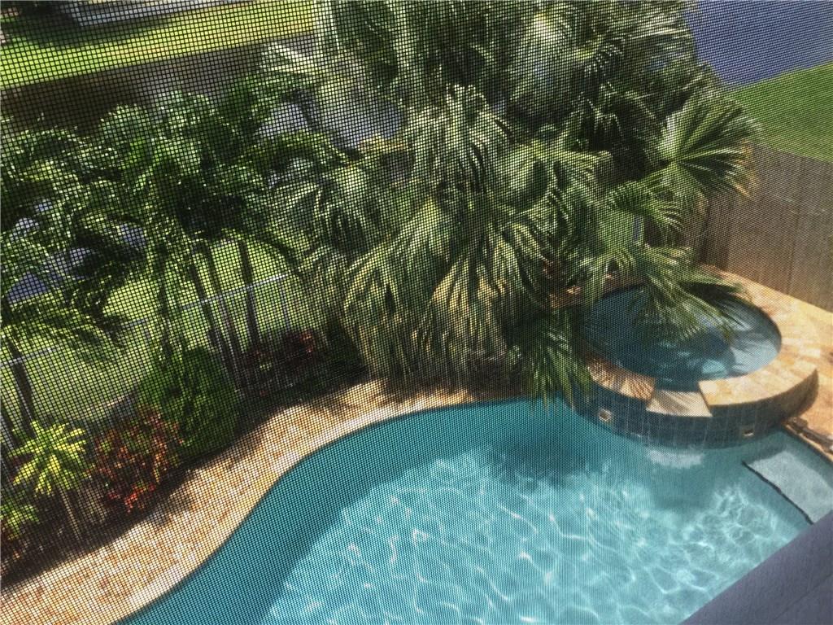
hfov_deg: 58.4
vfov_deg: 45.4
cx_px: 416
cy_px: 312
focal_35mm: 31
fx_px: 746
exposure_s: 1/522
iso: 25
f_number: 2.4
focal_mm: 3.3
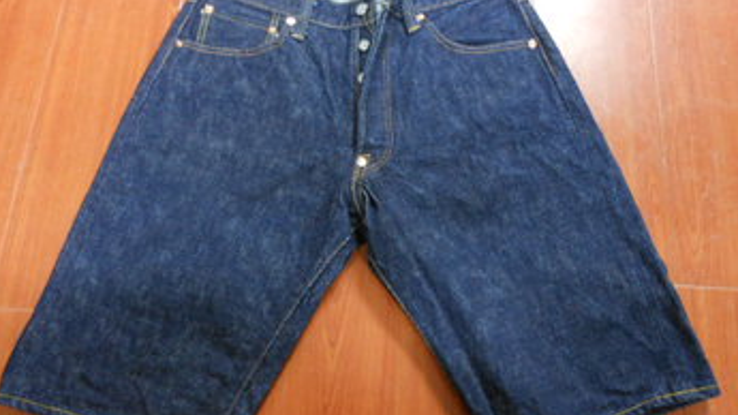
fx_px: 607
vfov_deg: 37.7
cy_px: 226
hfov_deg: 62.6
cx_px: 366
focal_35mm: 31
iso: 400
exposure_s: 1/5
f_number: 3.7
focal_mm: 5
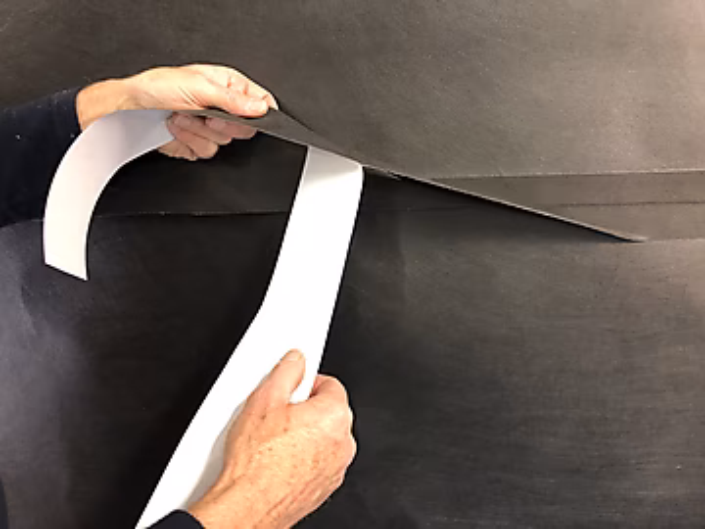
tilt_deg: -15.8
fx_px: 570
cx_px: 352
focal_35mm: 28
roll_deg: +2.0
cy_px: 264
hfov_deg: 63.4
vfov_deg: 49.7
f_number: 1.8
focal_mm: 4
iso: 100
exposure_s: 1/13
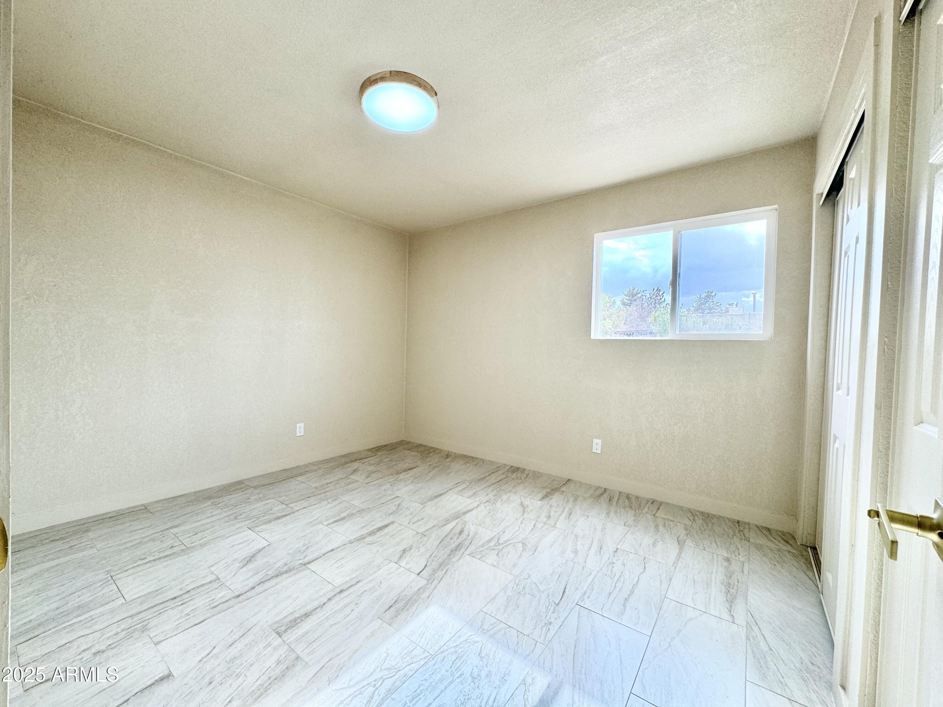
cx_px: 472
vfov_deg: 85.7
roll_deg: -2.4
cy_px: 354
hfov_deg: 102.1
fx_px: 381
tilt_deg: -1.8
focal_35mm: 14
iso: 64
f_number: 2.2
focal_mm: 2.22
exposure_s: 1/120
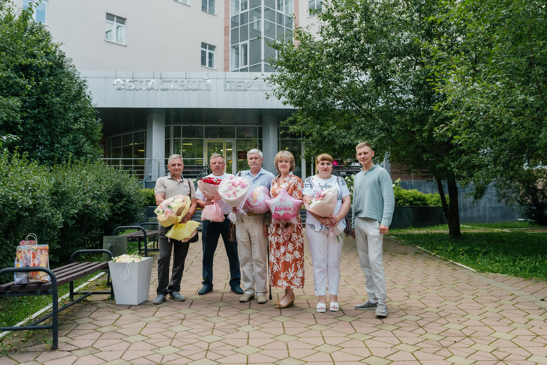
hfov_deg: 52.6
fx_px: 553
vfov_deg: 36.5
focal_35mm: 36
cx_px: 284
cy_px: 176
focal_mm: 35
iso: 200
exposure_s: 1/160
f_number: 5.6
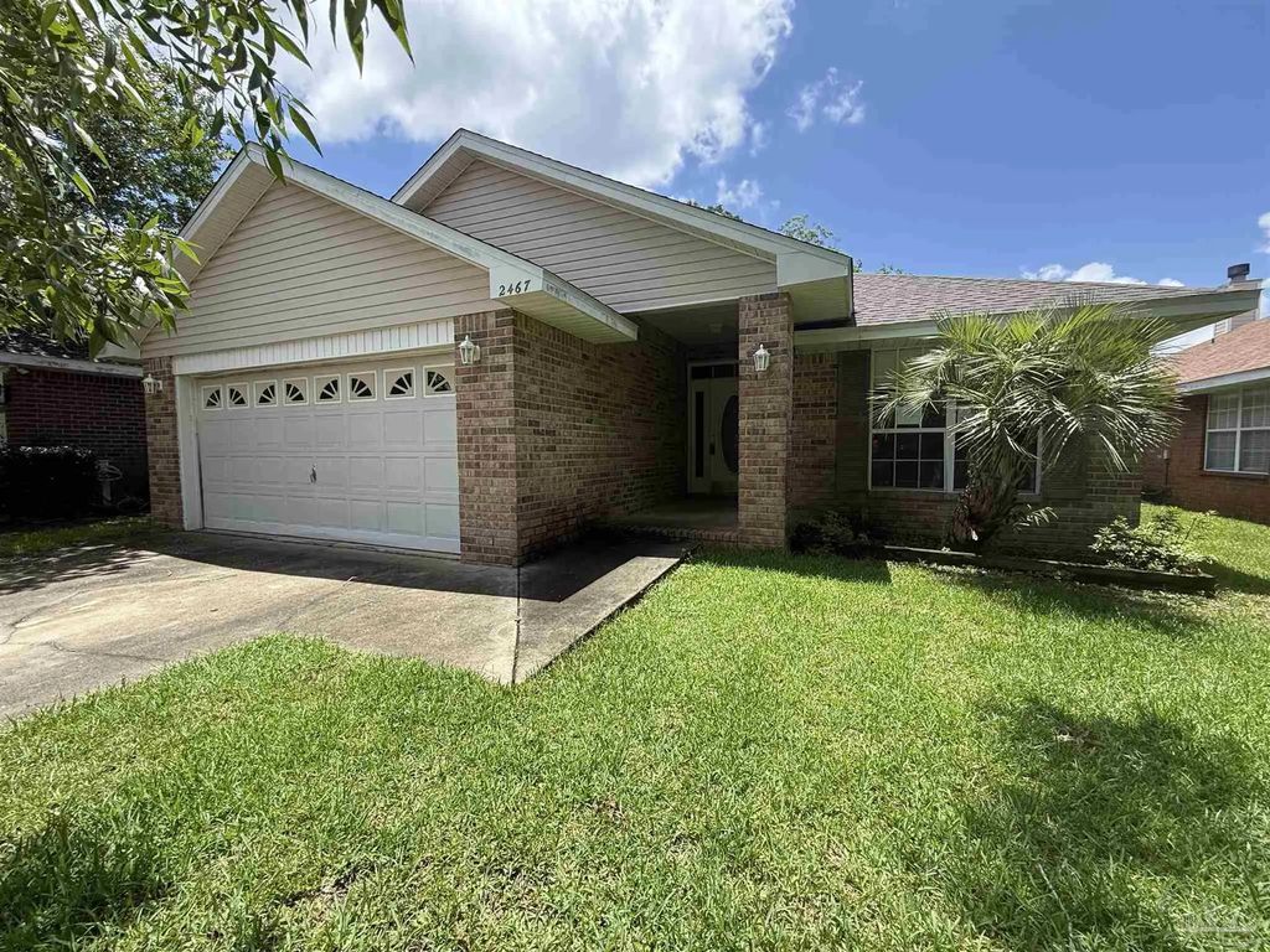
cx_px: 635
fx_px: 514
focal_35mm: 14
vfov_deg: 85.7
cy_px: 476
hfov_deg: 102.1
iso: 50
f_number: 2.2
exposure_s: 1/672
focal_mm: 2.22
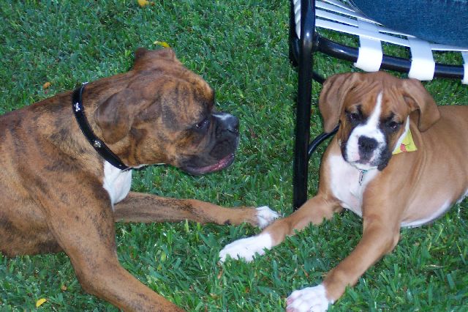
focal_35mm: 114
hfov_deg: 18.0
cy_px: 156
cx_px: 234
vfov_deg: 12.0
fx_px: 1481
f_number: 4.8
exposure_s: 1/90
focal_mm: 24
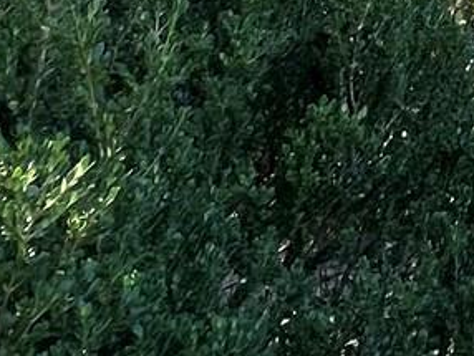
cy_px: -647
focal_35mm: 93
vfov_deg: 11.3
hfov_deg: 18.2
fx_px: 1275
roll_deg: -1.5
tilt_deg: +13.6
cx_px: 751
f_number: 1.8
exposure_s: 1/115
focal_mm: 1.57
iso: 32
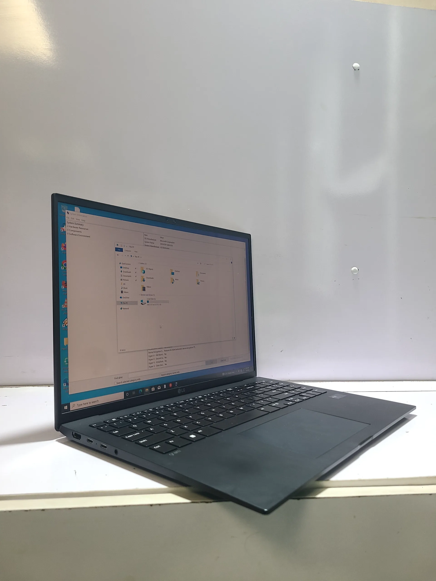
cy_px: 290
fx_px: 437
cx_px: 218
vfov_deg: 67.3
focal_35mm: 26
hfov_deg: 53.1
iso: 80
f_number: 1.8
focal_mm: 5.4
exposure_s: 1/50
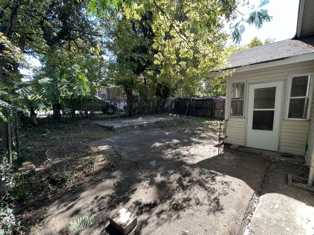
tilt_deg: -7.8
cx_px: 166
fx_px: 127
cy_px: 125
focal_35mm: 14
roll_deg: +0.9
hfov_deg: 102.0
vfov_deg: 85.6
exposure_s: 1/102
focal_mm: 1.57
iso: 32
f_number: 1.8
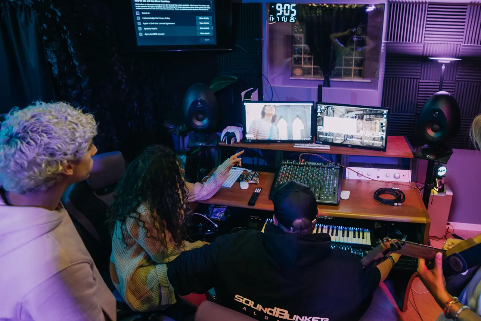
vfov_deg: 57.0
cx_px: 299
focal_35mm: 22
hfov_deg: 77.2
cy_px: 136
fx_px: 294
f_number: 2.8
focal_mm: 16
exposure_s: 1/60
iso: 2500
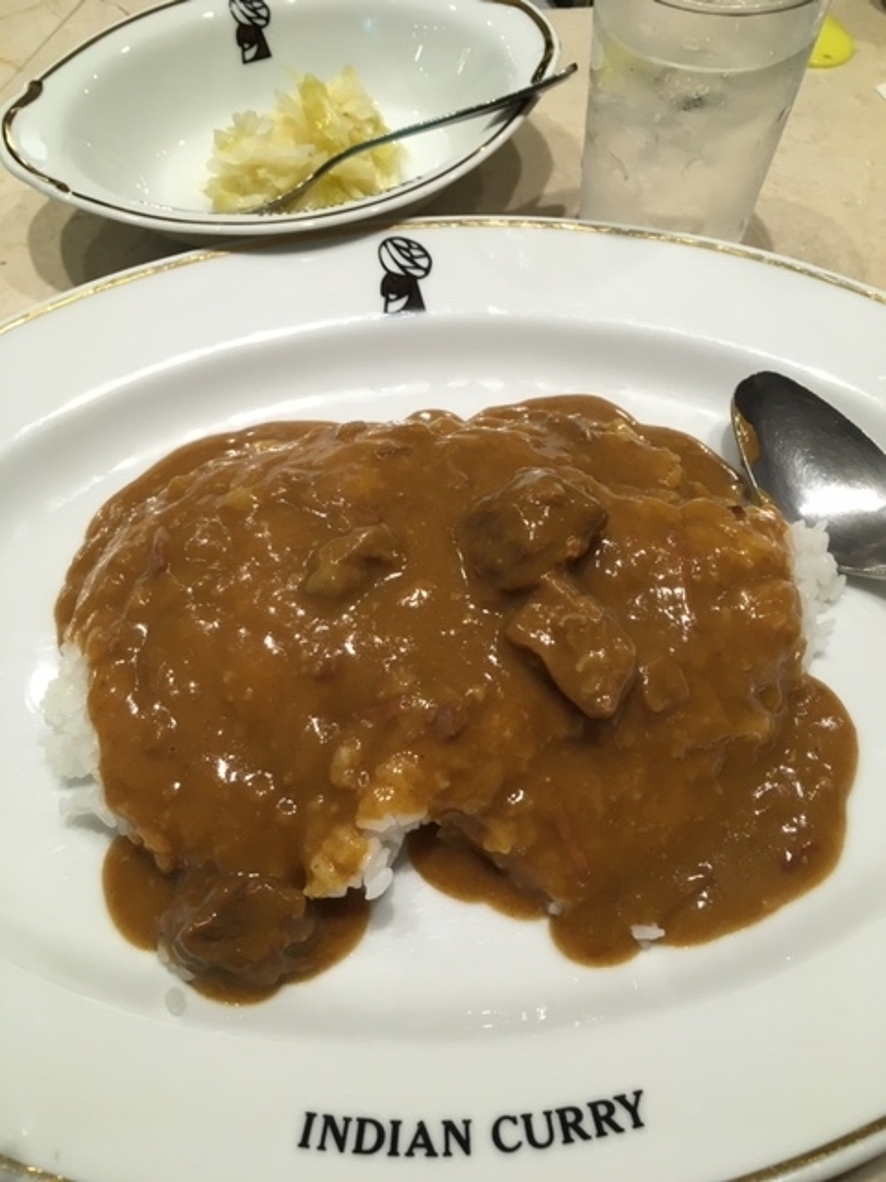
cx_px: 443
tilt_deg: -58.3
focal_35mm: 29
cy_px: 591
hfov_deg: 48.2
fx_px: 990
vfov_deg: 61.7
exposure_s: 1/30
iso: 32
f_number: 2.2
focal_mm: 4.15
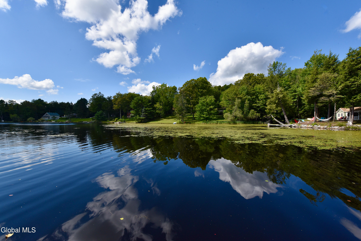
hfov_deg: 104.2
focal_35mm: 14
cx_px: 180
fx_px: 140
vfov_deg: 81.3
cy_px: 120
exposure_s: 1/800
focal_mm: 14
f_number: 14
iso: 800
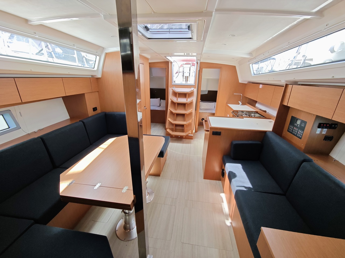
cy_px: 129
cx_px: 172
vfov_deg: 85.7
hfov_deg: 102.1
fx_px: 140
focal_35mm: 14
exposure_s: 1/50
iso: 100
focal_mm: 2.16
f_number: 2.2
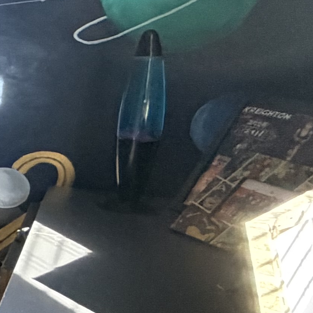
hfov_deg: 10.6
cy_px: 115
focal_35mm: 85
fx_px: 870
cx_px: -692
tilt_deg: -10.9
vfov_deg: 20.4
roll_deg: +3.0
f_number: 2.2
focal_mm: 2.22
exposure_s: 1/87
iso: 320
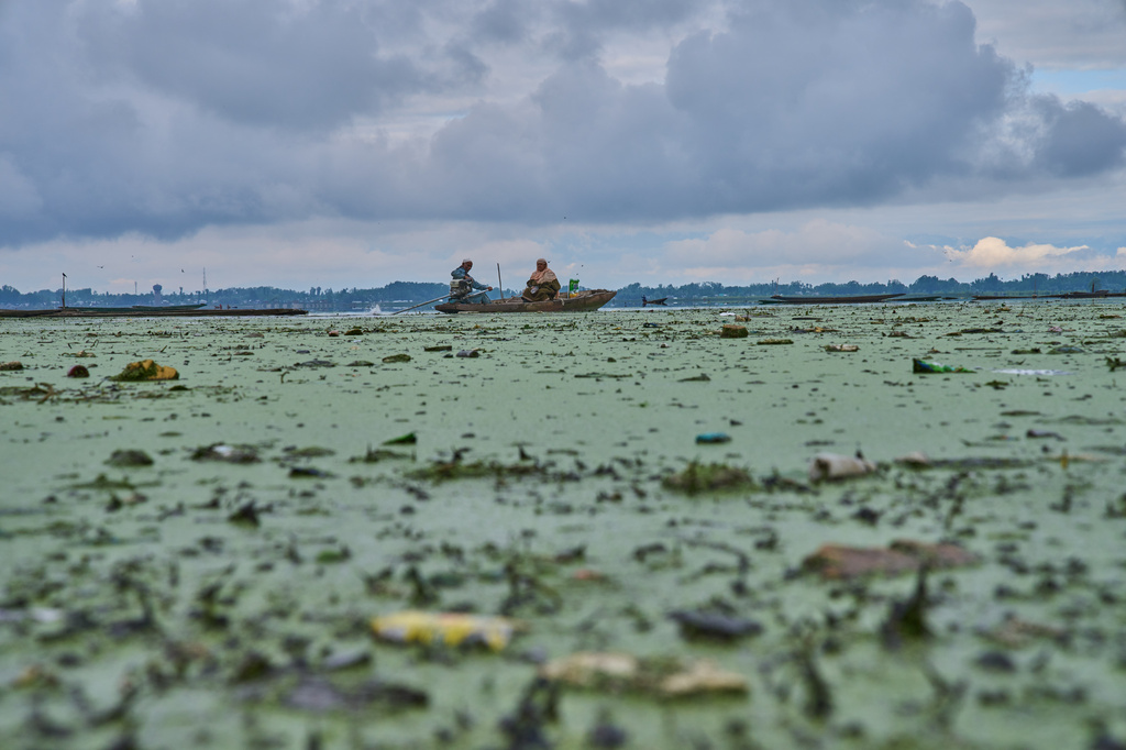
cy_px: 375
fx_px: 2189
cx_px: 563
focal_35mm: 70
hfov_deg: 28.9
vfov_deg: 19.4
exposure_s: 1/320
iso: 500
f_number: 9
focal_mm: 70
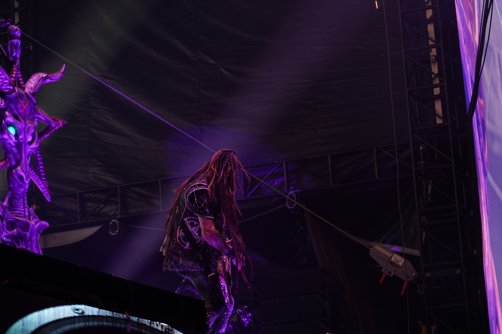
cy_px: 167
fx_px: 1464
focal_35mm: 105
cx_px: 251
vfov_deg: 13.0
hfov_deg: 19.5
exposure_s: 1/125
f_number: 4
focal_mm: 105
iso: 250
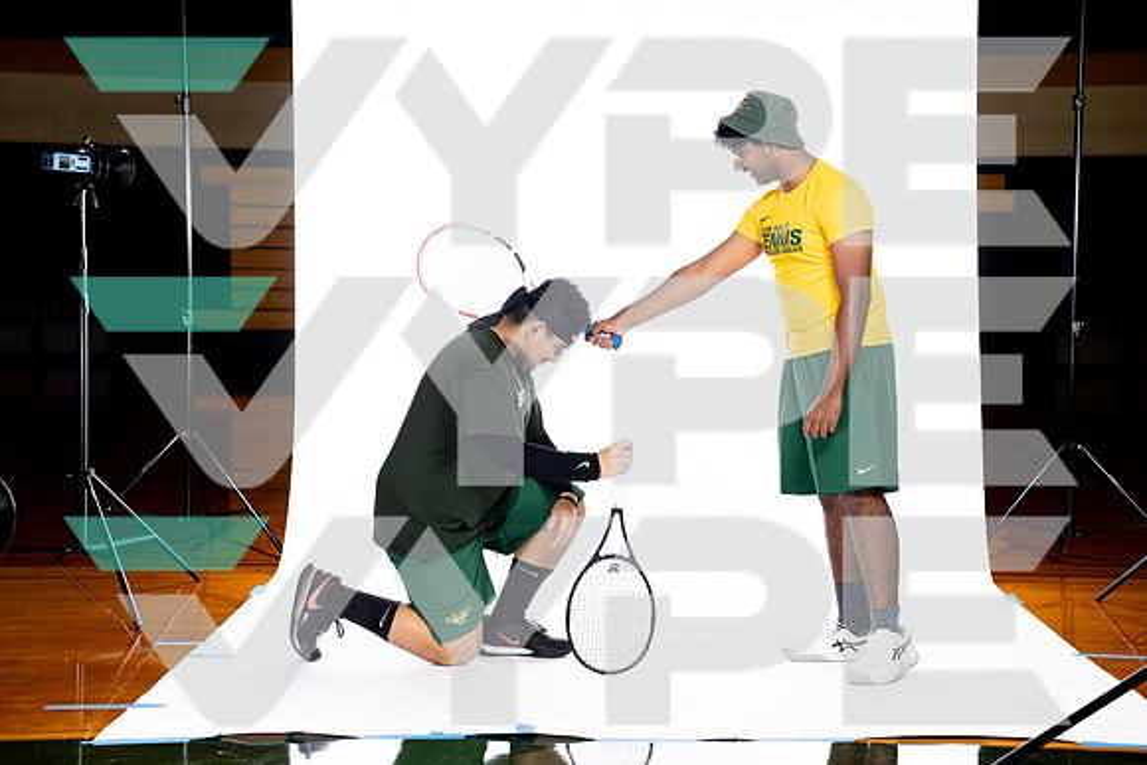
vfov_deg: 19.5
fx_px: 2231
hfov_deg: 28.8
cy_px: 382
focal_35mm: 70
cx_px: 574
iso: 400
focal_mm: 70
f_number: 5.6
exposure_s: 1/250
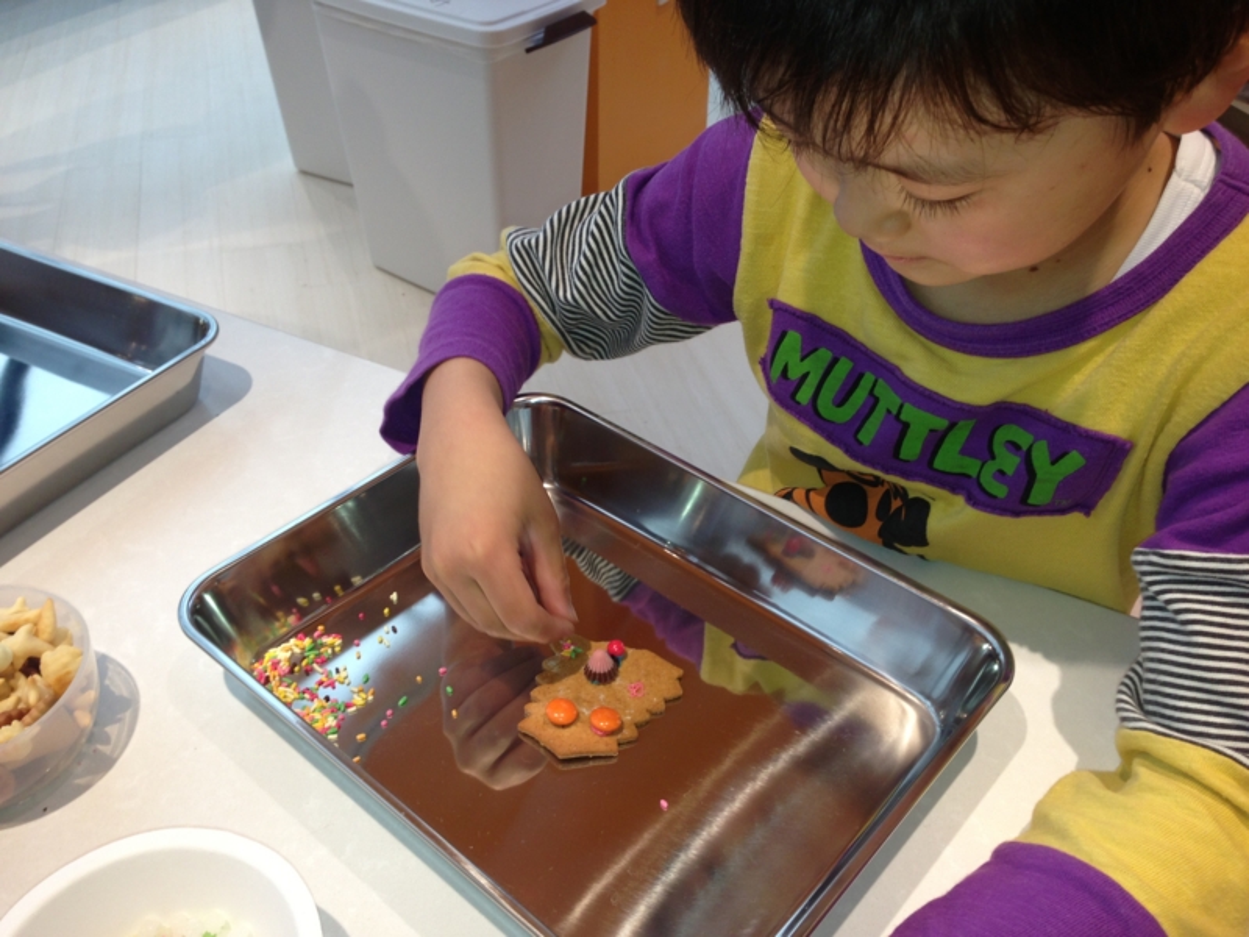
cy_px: 468
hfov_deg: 55.4
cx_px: 624
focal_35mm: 33
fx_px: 1191
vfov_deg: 42.9
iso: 50
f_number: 2.4
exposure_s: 1/44
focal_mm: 4.13
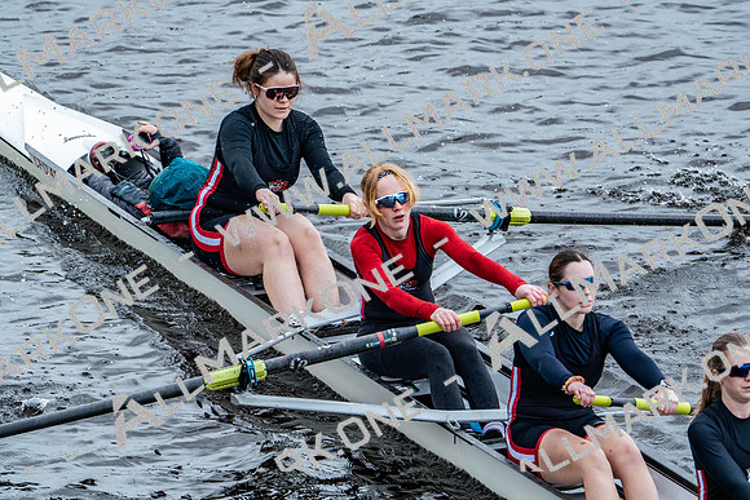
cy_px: 250
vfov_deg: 2.4
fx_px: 12127
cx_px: 375
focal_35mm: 582
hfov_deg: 3.5
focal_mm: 582
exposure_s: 1/1000
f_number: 6.3
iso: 2500
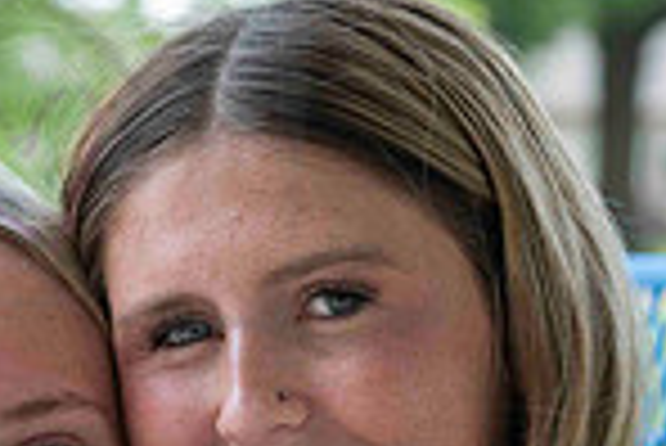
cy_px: 682
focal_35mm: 244
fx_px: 4518
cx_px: -23
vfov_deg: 5.6
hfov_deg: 8.4
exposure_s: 1/500
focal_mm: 59
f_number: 4.5
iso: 400
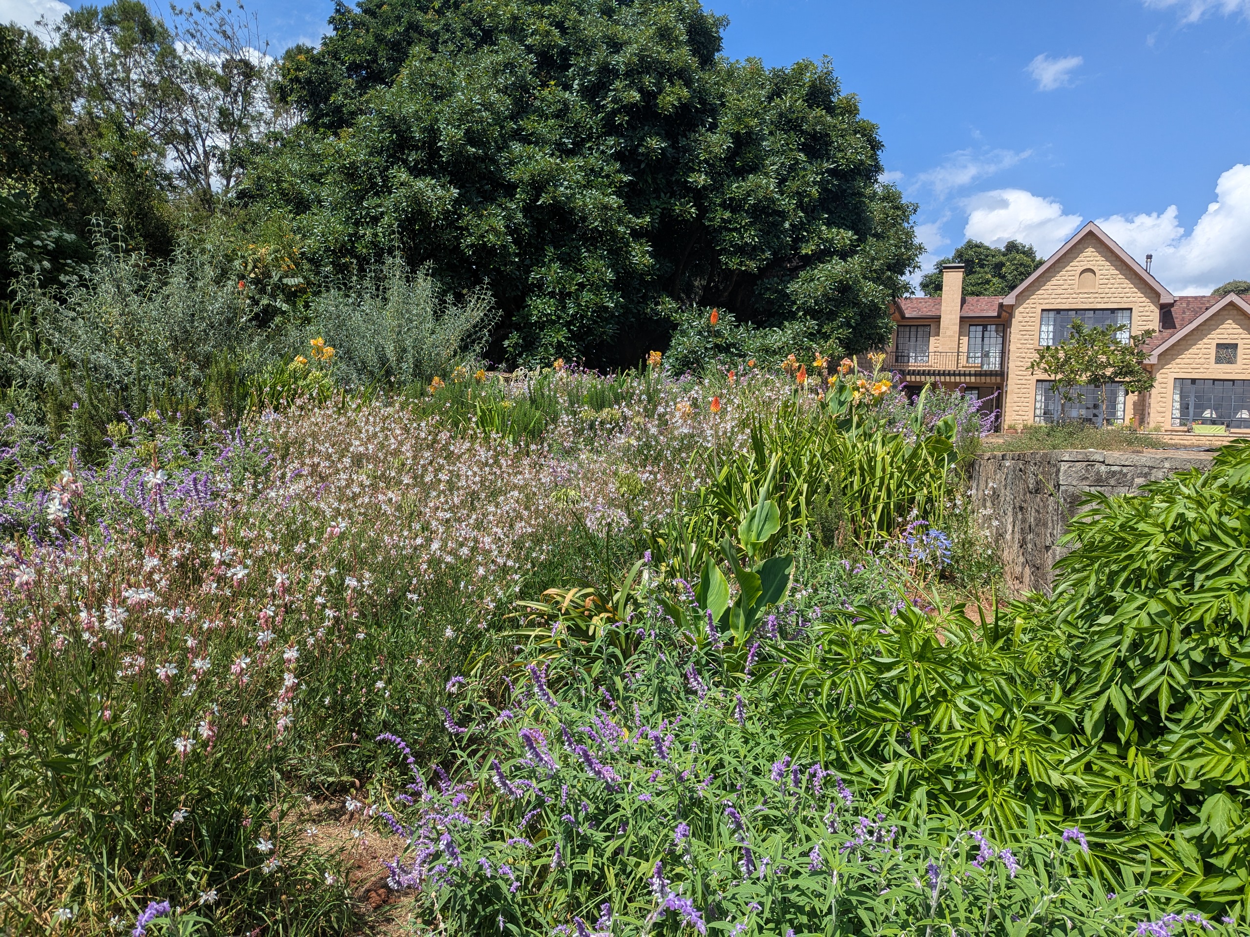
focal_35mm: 24
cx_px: 625
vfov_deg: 56.8
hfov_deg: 71.6
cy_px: 468
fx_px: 867
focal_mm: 6.81
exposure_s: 1/2358
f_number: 1.85
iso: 45
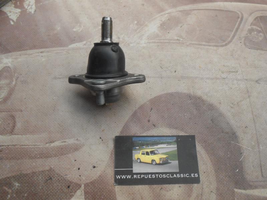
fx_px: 201
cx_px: 134
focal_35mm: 26
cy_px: 100
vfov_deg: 53.1
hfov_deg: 67.3
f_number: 3.5
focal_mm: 4.6
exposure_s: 1/30
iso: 200
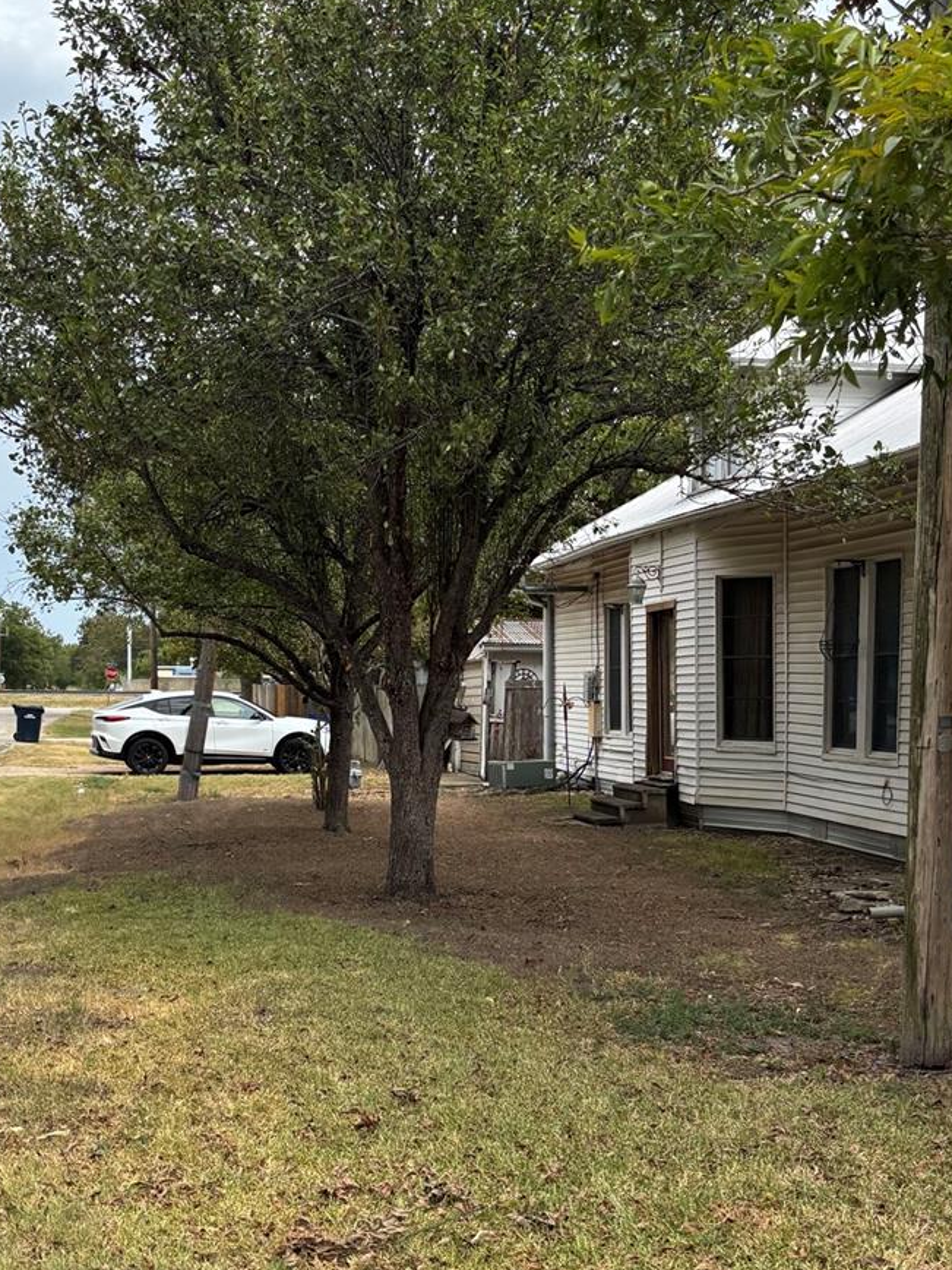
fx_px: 1687
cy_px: 755
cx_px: 428
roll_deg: -1.6
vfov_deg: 41.1
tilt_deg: -1.7
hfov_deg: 31.5
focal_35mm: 46
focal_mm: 5.96
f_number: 1.6
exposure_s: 1/1783
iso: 50
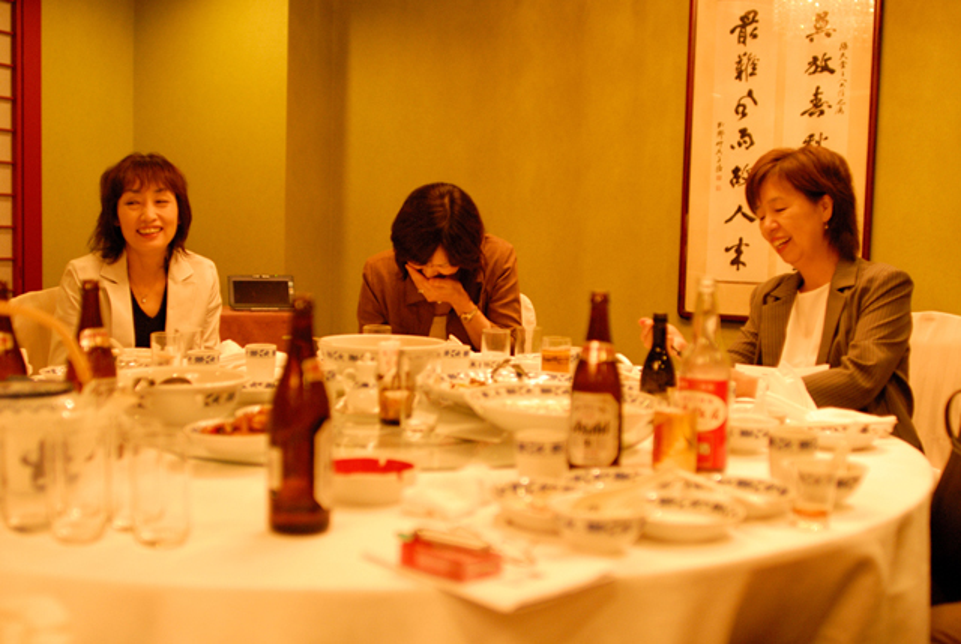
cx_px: 480
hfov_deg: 46.3
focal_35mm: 42
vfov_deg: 32.0
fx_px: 1123
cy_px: 322
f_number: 2
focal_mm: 28
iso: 800
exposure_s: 1/90
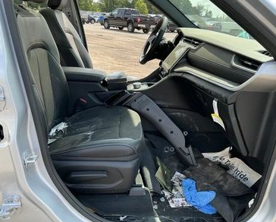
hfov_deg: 58.7
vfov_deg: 48.6
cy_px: 112
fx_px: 245
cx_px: 136
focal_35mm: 30
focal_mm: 3
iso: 25
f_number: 1.8
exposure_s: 1/372
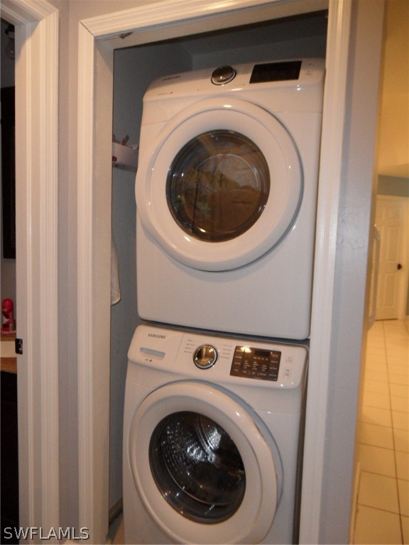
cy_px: 272
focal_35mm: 24
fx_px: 378
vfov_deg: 71.6
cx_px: 204
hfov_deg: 56.8
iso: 200
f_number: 3.2
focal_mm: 3.9
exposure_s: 1/30
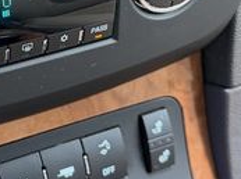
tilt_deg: -44.3
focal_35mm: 89
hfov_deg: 21.6
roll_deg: -6.1
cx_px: 29
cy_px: 49
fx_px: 618
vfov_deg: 16.5
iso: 200
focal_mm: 6.76
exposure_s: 1/93
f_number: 1.78
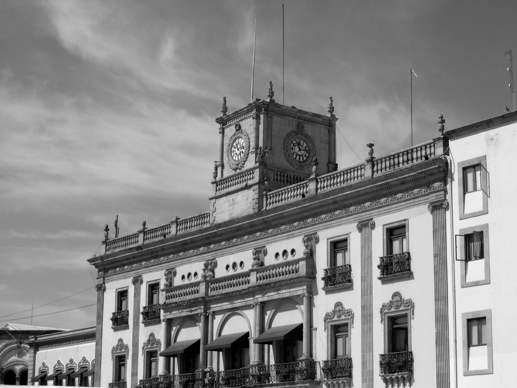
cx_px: 258
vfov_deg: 20.4
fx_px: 1075
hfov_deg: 27.0
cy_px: 194
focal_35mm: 72
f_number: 10.4
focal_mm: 15.3
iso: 100
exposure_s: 1/142
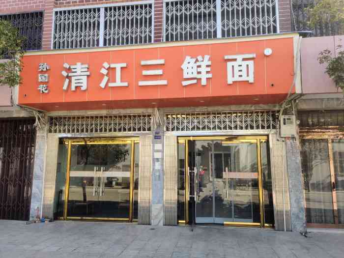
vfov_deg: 51.4
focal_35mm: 27
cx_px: 172
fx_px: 268
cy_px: 129
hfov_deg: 65.3
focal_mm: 4.75
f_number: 1.65
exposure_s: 1/312
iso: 100
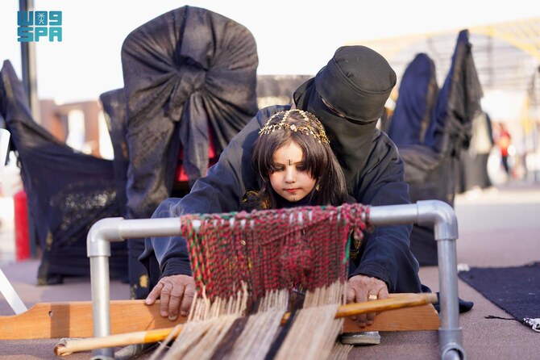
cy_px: 180
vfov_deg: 19.4
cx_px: 270
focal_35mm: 70
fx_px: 1049
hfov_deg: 28.9
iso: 125
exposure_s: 1/250
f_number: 2.8
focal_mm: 70
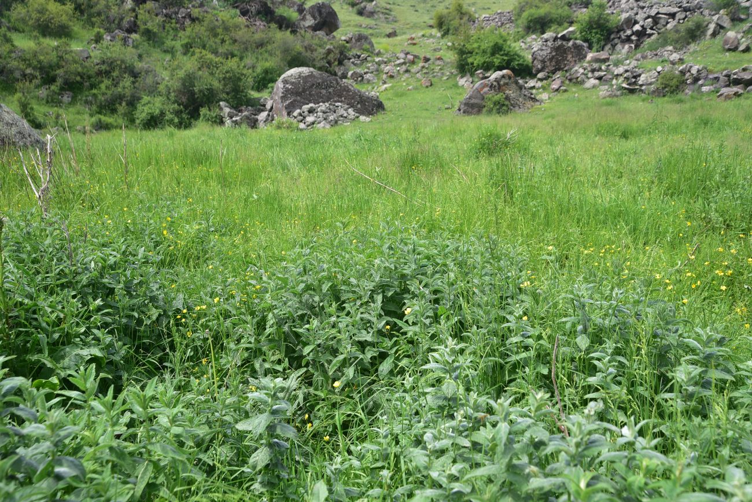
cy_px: 251
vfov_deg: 27.0
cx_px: 376
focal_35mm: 50
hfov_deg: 39.6
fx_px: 1044
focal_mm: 50
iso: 160
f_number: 8
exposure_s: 1/125
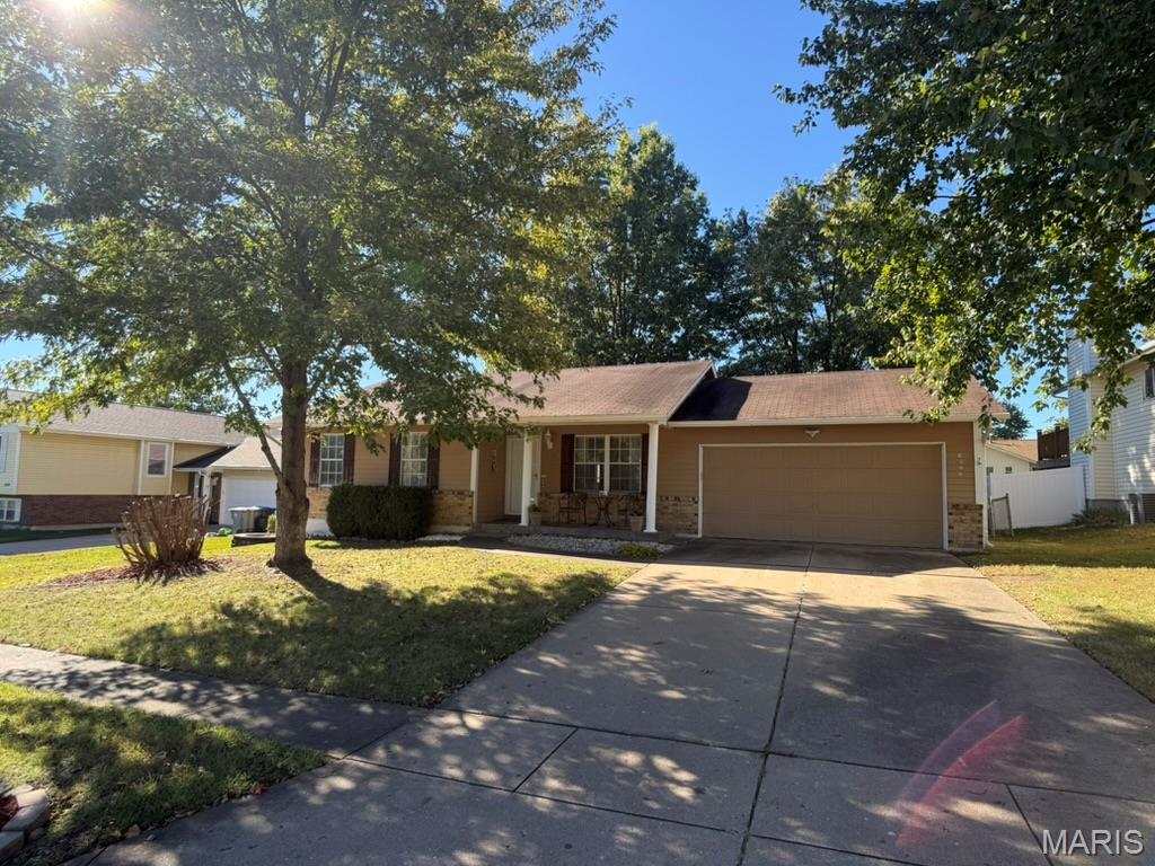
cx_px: 578
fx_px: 801
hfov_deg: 71.6
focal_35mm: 24
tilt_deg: +5.1
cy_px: 433
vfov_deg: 56.8
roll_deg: -1.5
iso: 80
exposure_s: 1/1106
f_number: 1.78
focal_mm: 6.76
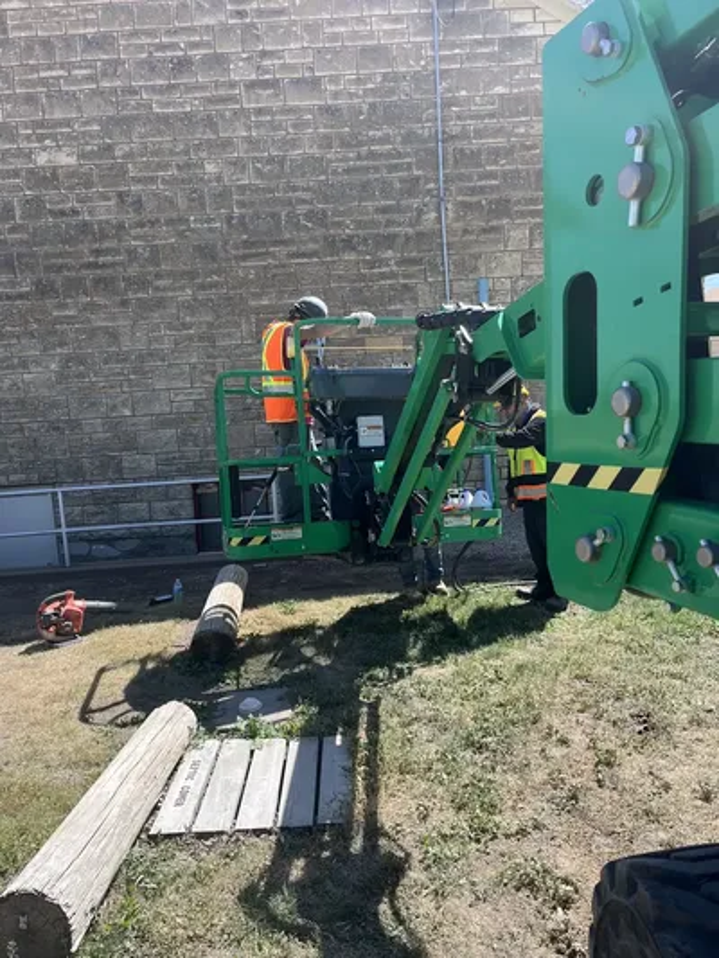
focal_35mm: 26
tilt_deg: -7.2
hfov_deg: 53.1
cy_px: 479
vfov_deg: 67.3
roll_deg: +3.7
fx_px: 720
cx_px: 360
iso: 50
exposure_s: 1/1600
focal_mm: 5.1
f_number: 1.6
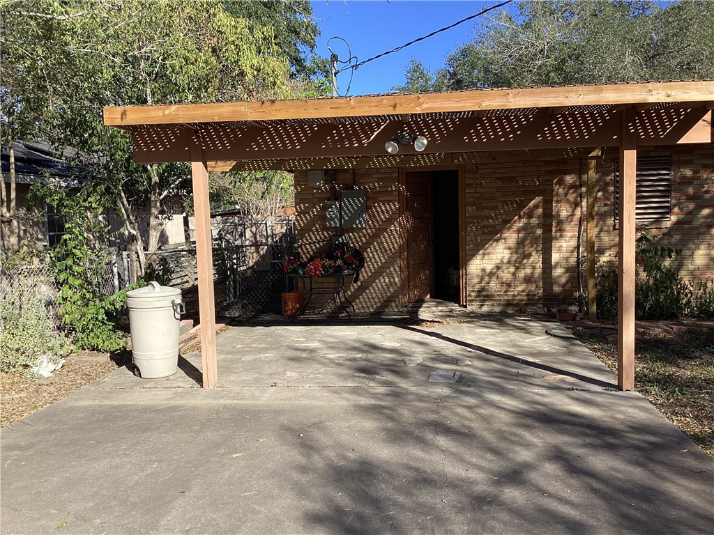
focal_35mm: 31
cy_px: 268
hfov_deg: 58.4
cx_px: 357
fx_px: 639
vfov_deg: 45.4
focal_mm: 3.3
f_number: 2.4
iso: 25
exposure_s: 1/652
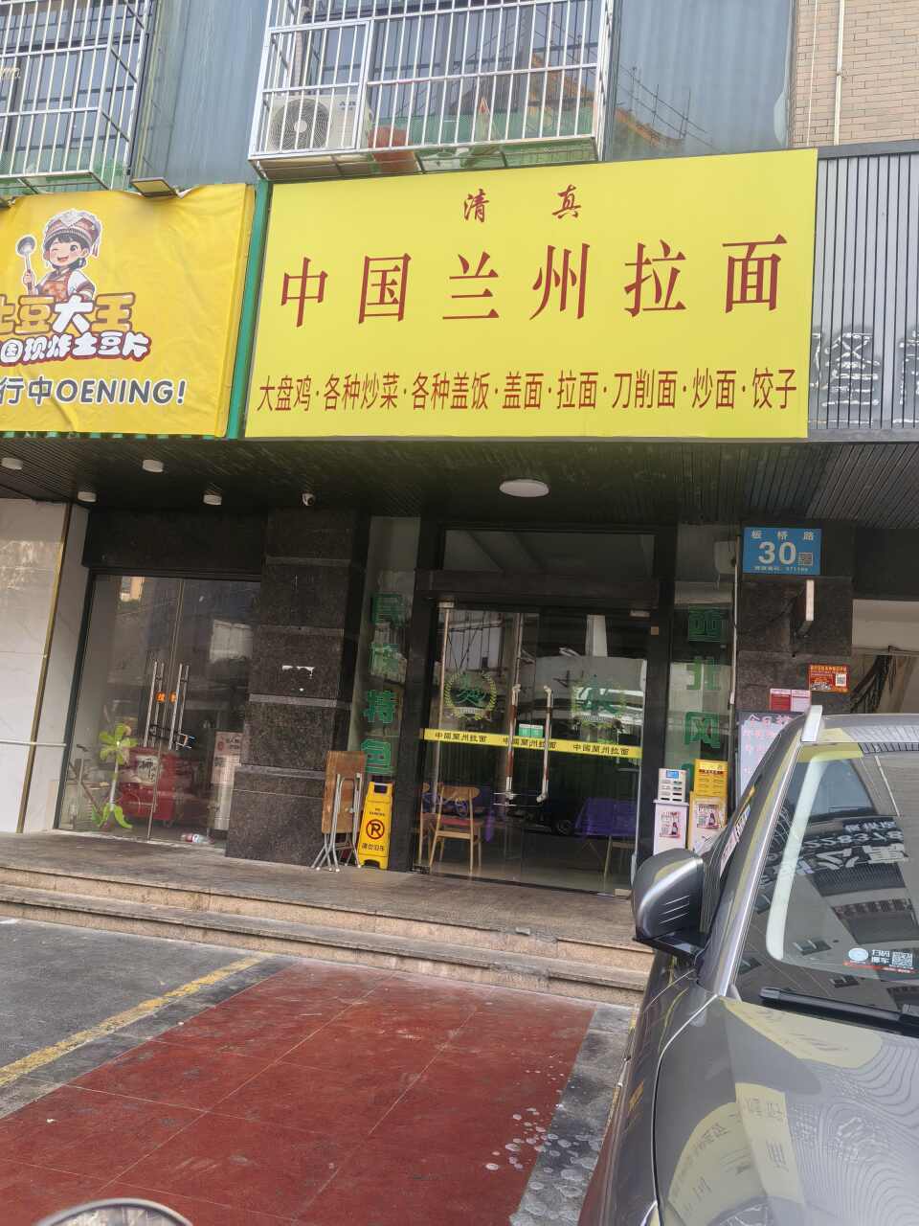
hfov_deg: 51.4
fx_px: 956
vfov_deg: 65.3
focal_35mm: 27
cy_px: 613
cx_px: 460
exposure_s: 1/937
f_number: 1.9
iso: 160
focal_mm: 5.52
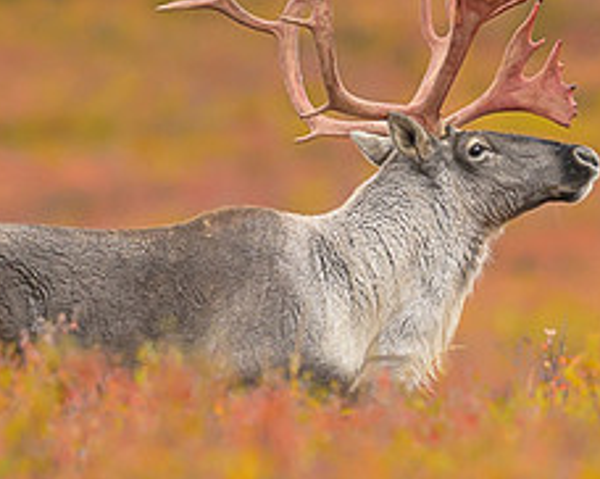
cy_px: 173
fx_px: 28991
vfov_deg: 0.9
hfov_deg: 1.2
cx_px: 532
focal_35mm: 1634
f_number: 5.6
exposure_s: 1/1000
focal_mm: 560
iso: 1600
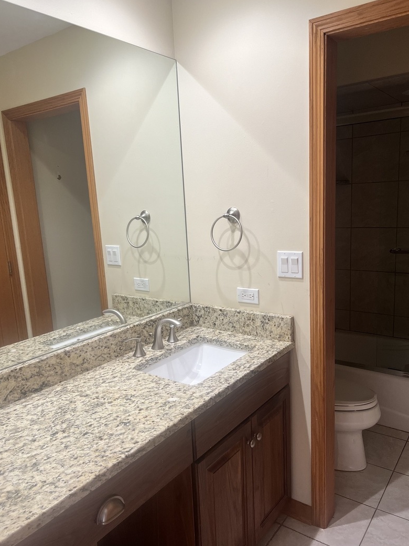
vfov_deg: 65.3
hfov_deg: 51.4
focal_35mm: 27
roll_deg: +3.4
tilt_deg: -11.1
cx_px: 206
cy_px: 279
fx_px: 425
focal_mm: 5.7
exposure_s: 1/120
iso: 100
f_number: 1.5
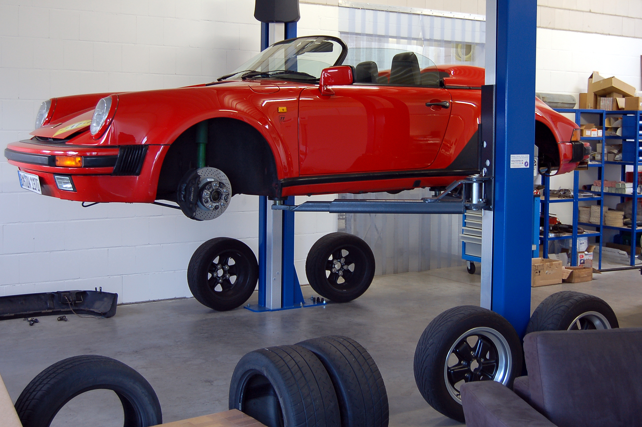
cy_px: 214
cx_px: 321
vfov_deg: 34.2
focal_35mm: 39
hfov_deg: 49.6
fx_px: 695
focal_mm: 26
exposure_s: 1/5
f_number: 4
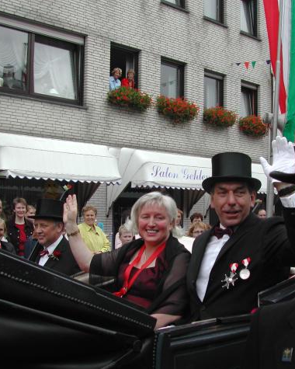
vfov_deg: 37.3
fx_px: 546
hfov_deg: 30.2
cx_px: 141
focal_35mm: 50
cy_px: 186
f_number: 2.8
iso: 100
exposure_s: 1/1000
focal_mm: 8
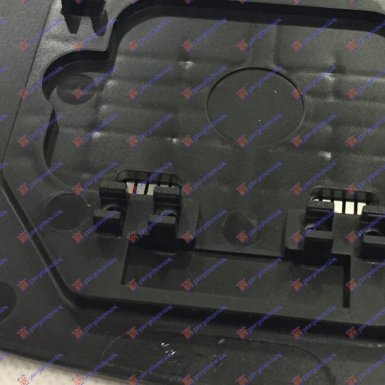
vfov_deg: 25.0
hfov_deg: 25.3
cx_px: 221
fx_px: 856
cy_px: 80
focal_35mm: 68
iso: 250
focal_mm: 4.15
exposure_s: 1/20
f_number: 2.2
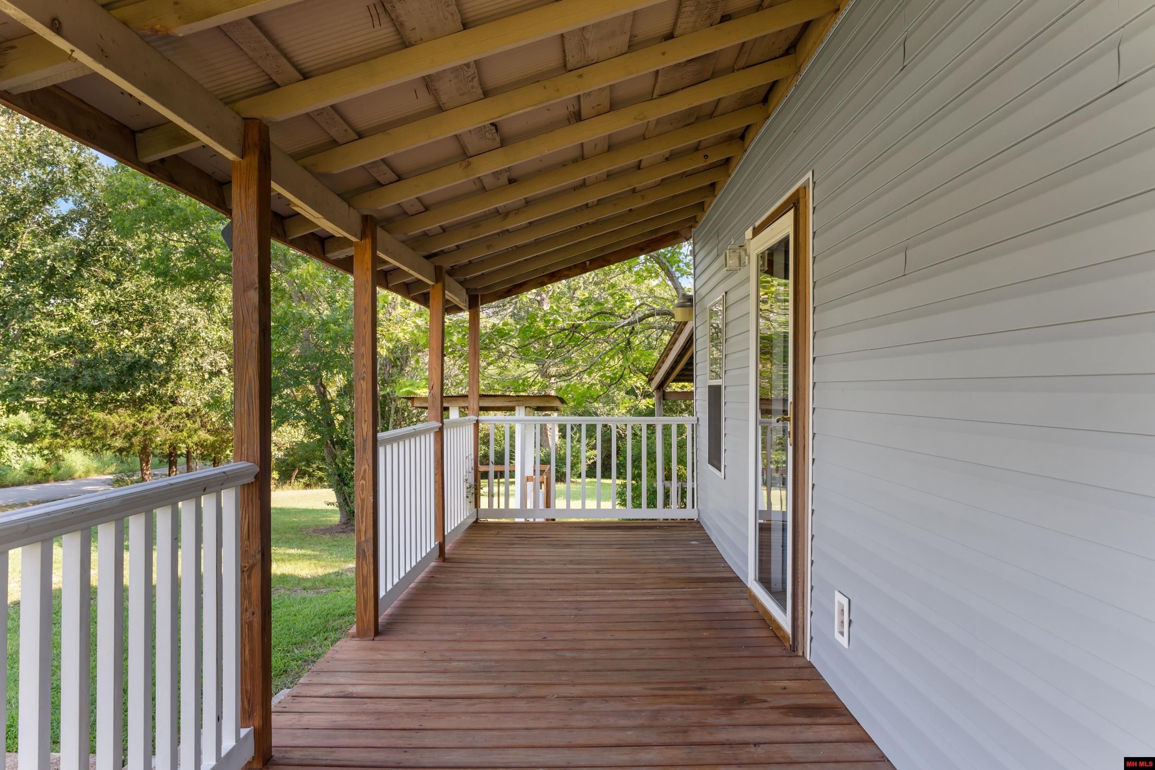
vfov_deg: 53.4
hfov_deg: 74.1
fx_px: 765
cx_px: 578
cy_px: 385
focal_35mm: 24
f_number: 7.1
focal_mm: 15.9
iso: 400
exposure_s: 1/30
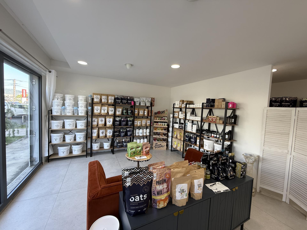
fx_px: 124
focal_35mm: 14
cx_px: 154
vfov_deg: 85.7
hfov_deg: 102.1
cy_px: 115
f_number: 2.2
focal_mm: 2.22
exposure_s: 1/100
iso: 64
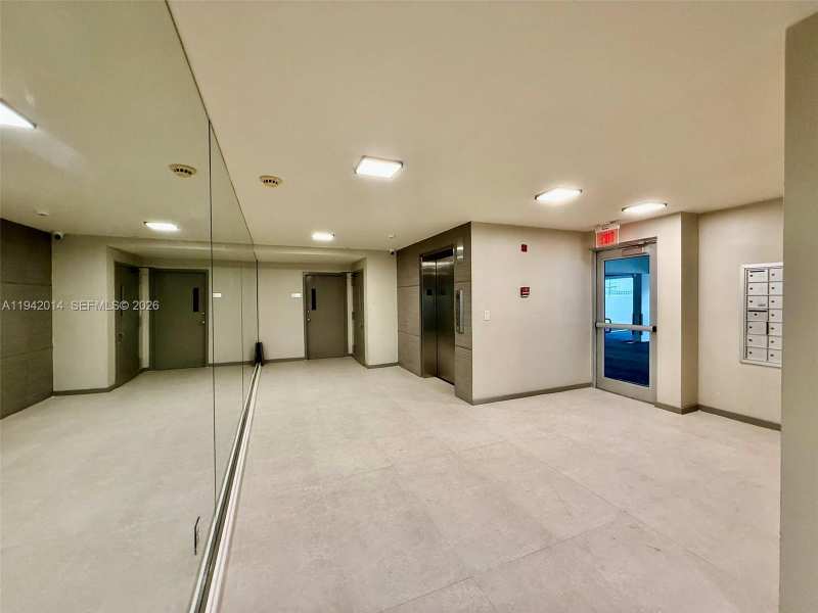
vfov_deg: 85.7
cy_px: 306
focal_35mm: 14
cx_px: 409
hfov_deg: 102.1
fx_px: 331
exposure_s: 1/120
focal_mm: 2.22
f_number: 2.2
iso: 500
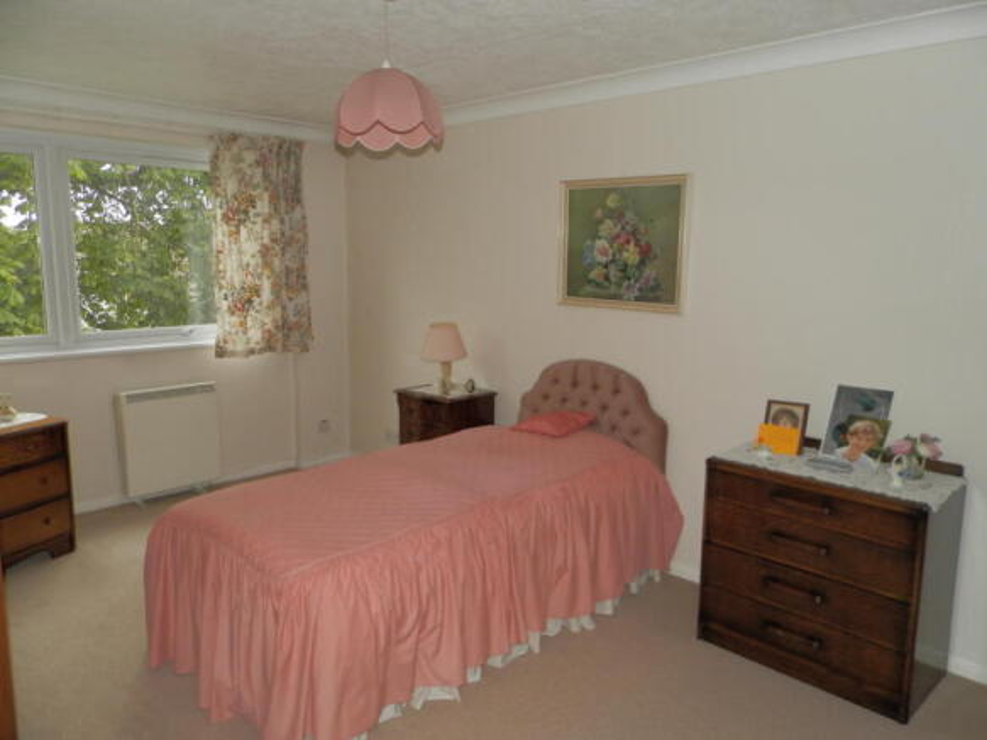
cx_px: 494
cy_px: 370
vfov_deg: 54.9
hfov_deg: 69.4
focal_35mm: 25
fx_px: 713
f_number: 3.1
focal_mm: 4.5
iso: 100
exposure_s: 1/30
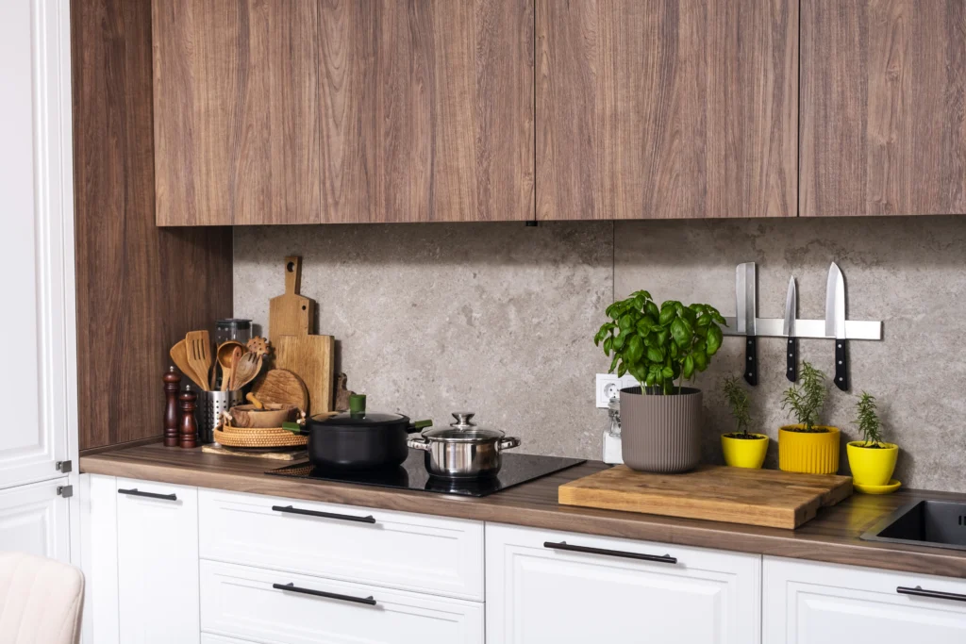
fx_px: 1234
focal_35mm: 46
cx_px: 483
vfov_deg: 29.3
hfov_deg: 42.7
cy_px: 322
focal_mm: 30.8
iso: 80
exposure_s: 1/125
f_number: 4
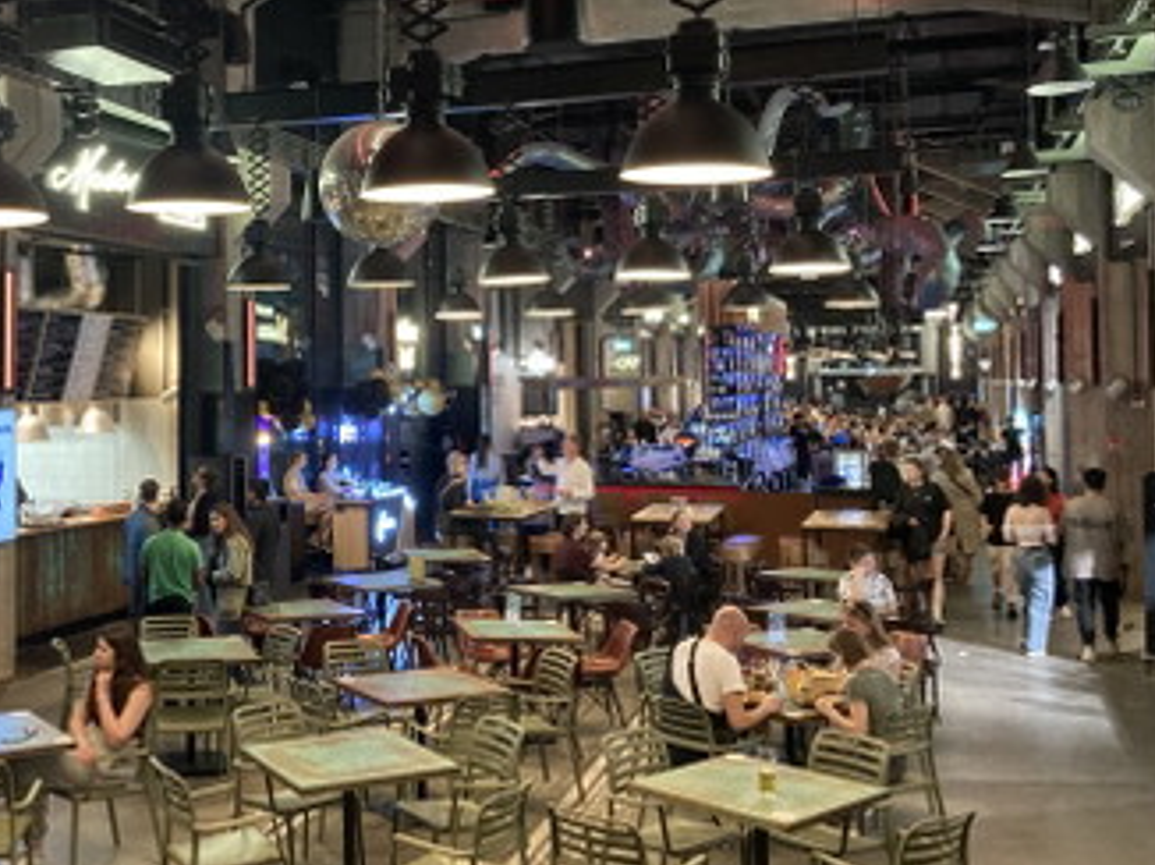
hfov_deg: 42.8
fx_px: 1434
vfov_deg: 33.4
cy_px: 342
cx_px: 319
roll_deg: -0.3
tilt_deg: +2.1
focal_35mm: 43
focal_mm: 3.99
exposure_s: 1/24
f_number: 1.8
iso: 400
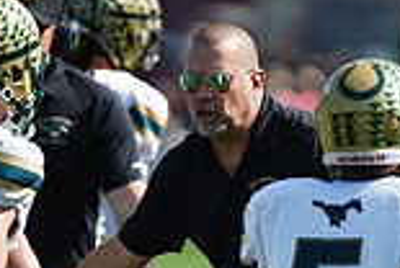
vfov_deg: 1.2
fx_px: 12479
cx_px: 297
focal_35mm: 1121
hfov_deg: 1.8
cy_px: 300
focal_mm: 300
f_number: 2.8
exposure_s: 1/4000
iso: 400
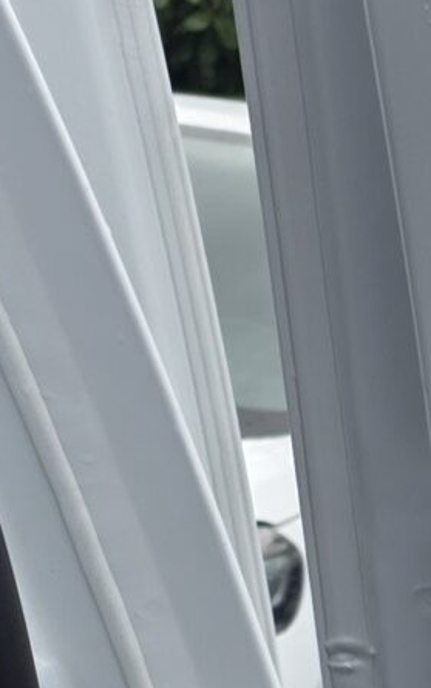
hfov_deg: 8.0
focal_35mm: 140
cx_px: 1321
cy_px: 1015
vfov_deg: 14.0
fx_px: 2629
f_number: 1.7
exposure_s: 1/1212
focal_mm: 6.25
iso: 80
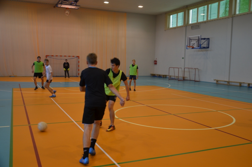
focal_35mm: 36
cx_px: 126
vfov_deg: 36.7
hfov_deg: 53.2
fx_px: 251
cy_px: 84
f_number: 4
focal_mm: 24
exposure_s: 1/60
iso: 400
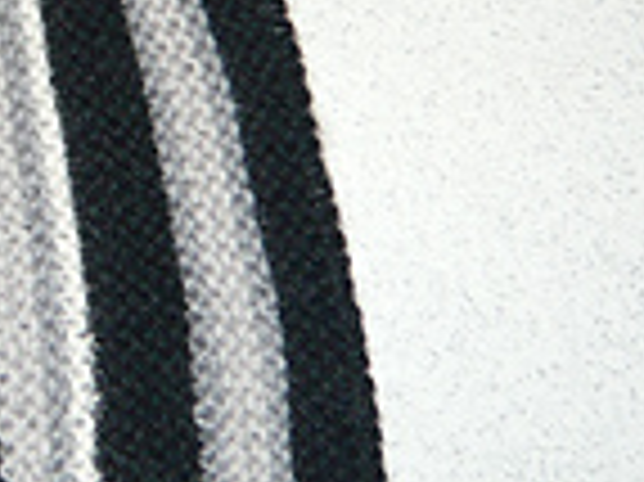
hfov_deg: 18.3
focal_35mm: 98
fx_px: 1822
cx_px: -261
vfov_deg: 14.2
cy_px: -218
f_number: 2.8
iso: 100
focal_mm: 4.6
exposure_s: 1/30
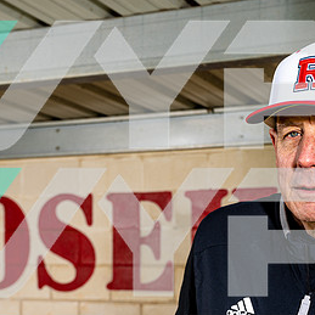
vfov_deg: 21.5
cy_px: 233
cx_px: 204
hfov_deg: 21.6
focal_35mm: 80
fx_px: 824
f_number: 5.6
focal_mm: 42
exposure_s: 1/250
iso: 100
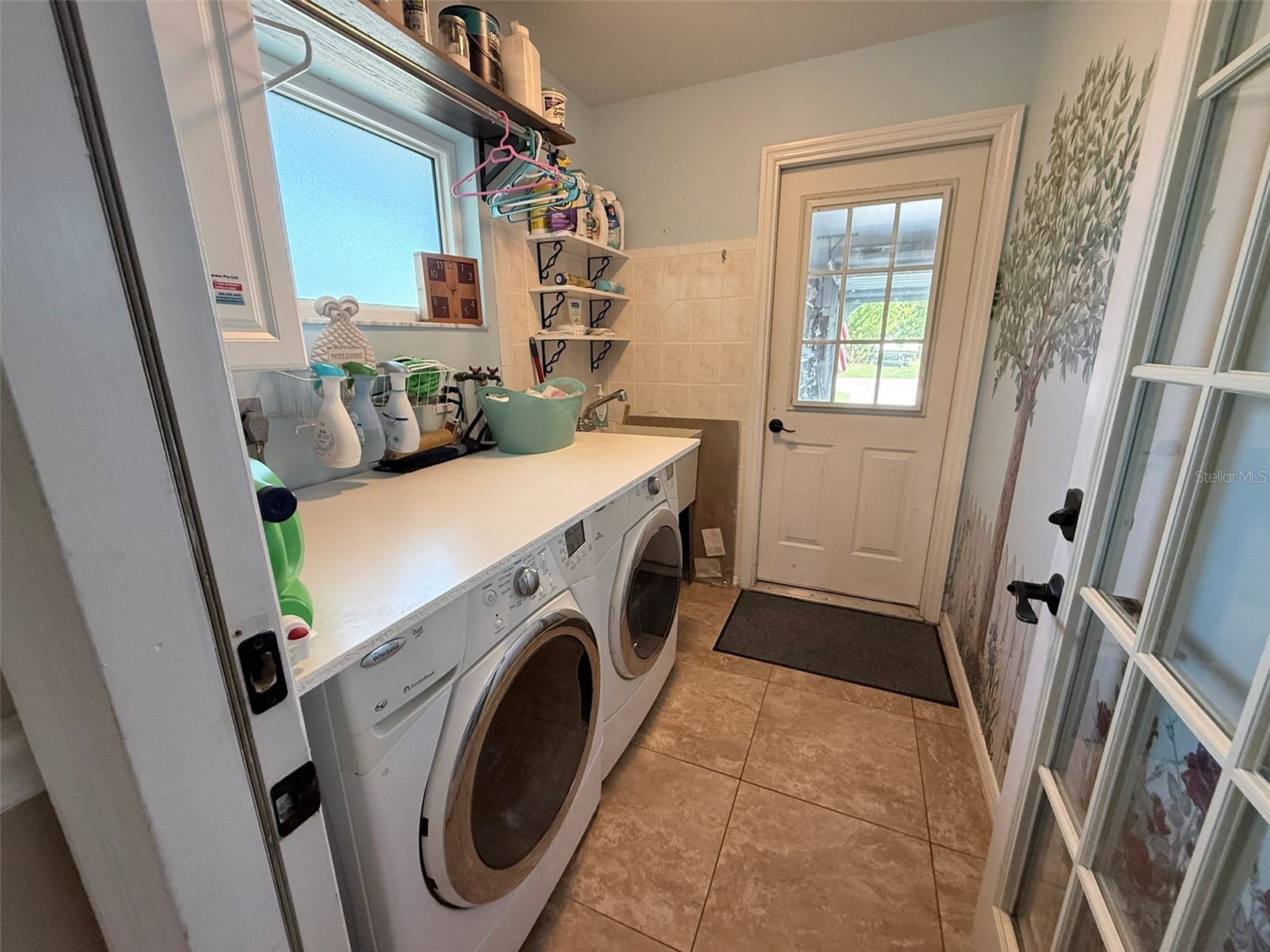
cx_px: 635
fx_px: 514
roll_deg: +0.7
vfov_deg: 85.7
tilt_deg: -14.3
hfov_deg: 102.1
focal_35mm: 14
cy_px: 476
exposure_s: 1/120
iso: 320
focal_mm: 2.22
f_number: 2.2
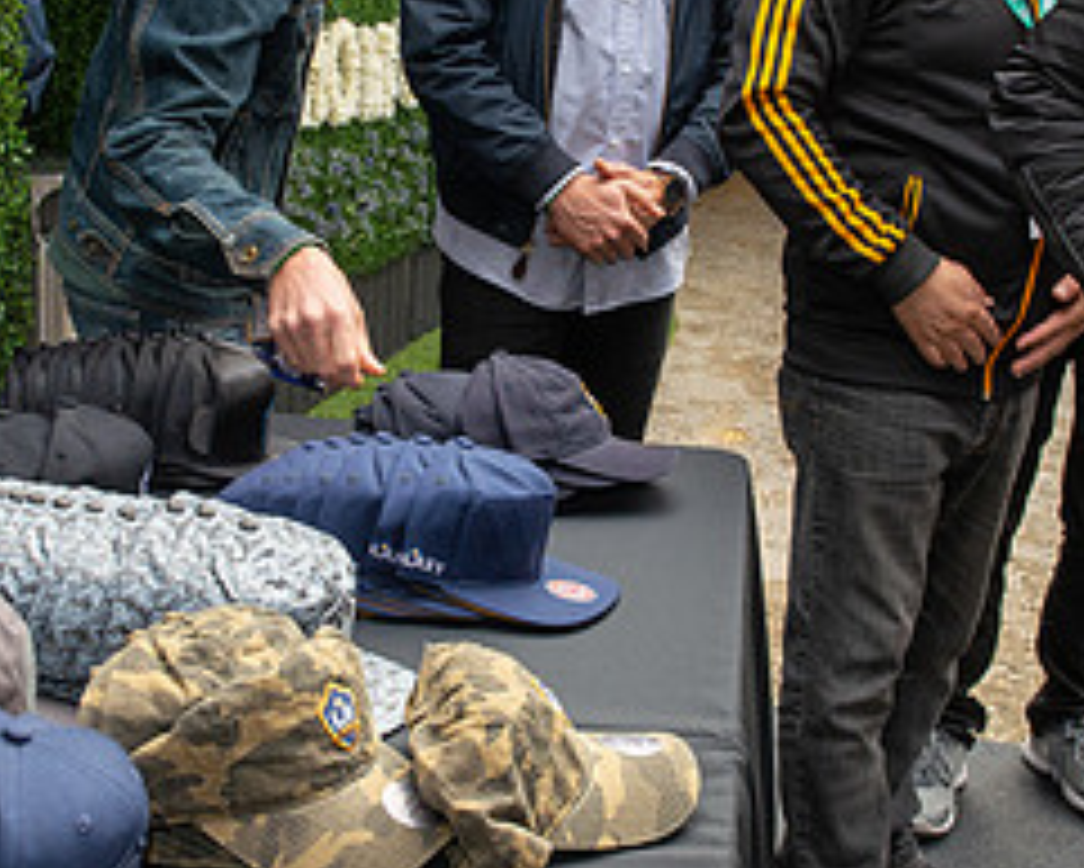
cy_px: 353
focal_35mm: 61
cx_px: 468
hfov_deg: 30.9
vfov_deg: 25.0
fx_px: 1958
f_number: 6.3
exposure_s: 1/160
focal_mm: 27
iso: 500
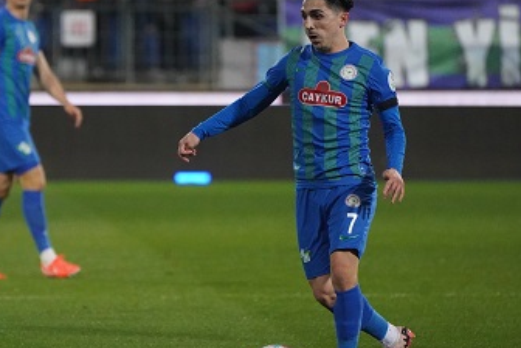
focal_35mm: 714
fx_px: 10332
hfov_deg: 2.9
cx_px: 157
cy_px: 180
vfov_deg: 1.9
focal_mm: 400
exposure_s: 1/2000
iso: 12800
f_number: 5.6
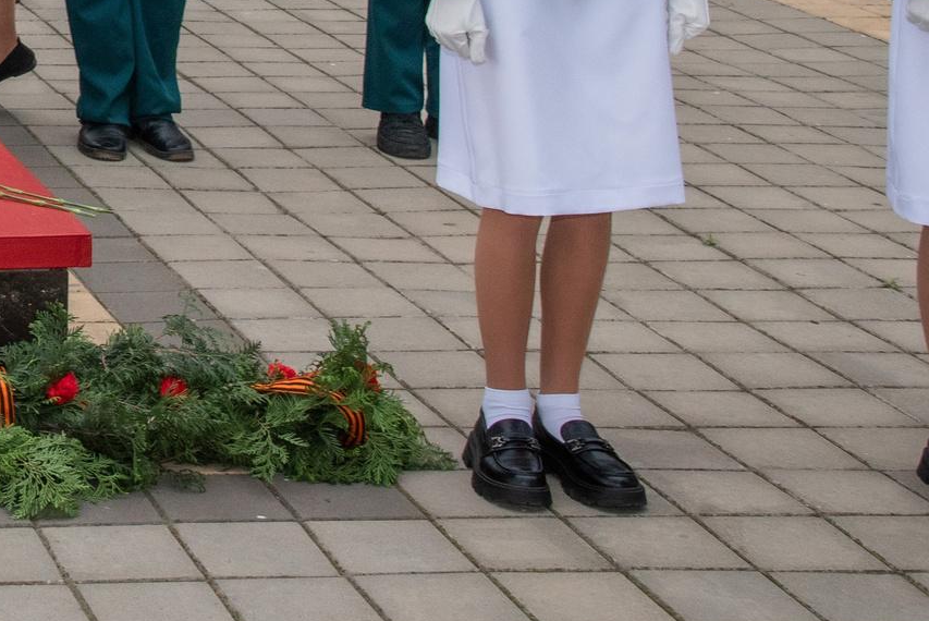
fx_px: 2711
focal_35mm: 105
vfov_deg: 12.5
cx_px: -413
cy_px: -267
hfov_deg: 17.7
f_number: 10
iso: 640
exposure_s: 1/160
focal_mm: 35
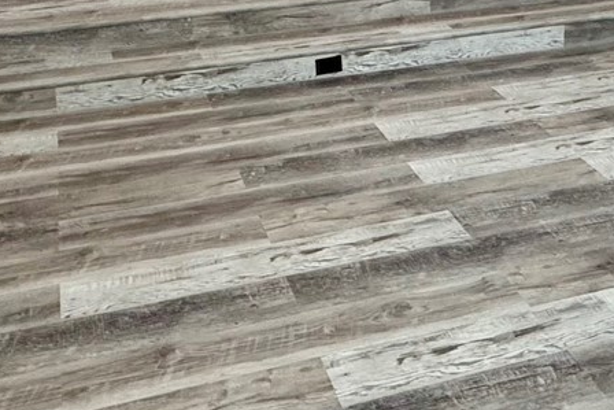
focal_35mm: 52
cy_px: -156
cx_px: 344
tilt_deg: -3.2
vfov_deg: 22.6
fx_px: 887
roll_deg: +0.6
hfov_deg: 38.1
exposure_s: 1/120
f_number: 2.2
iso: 160
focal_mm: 2.22
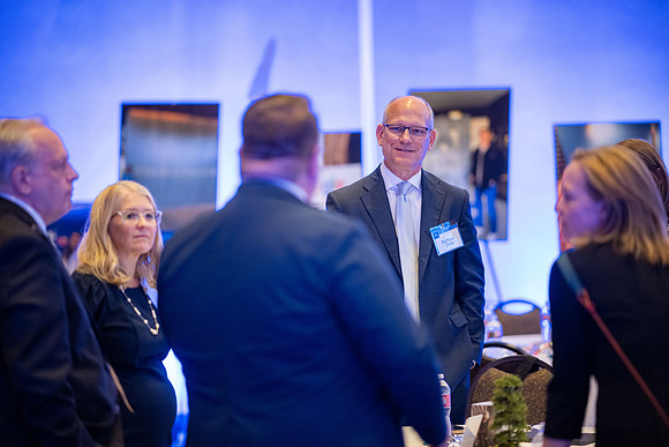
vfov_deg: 13.0
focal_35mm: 105
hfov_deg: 19.5
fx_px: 1952
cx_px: 334
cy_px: 224
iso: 2000
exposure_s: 1/200
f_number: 1.4
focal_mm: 105
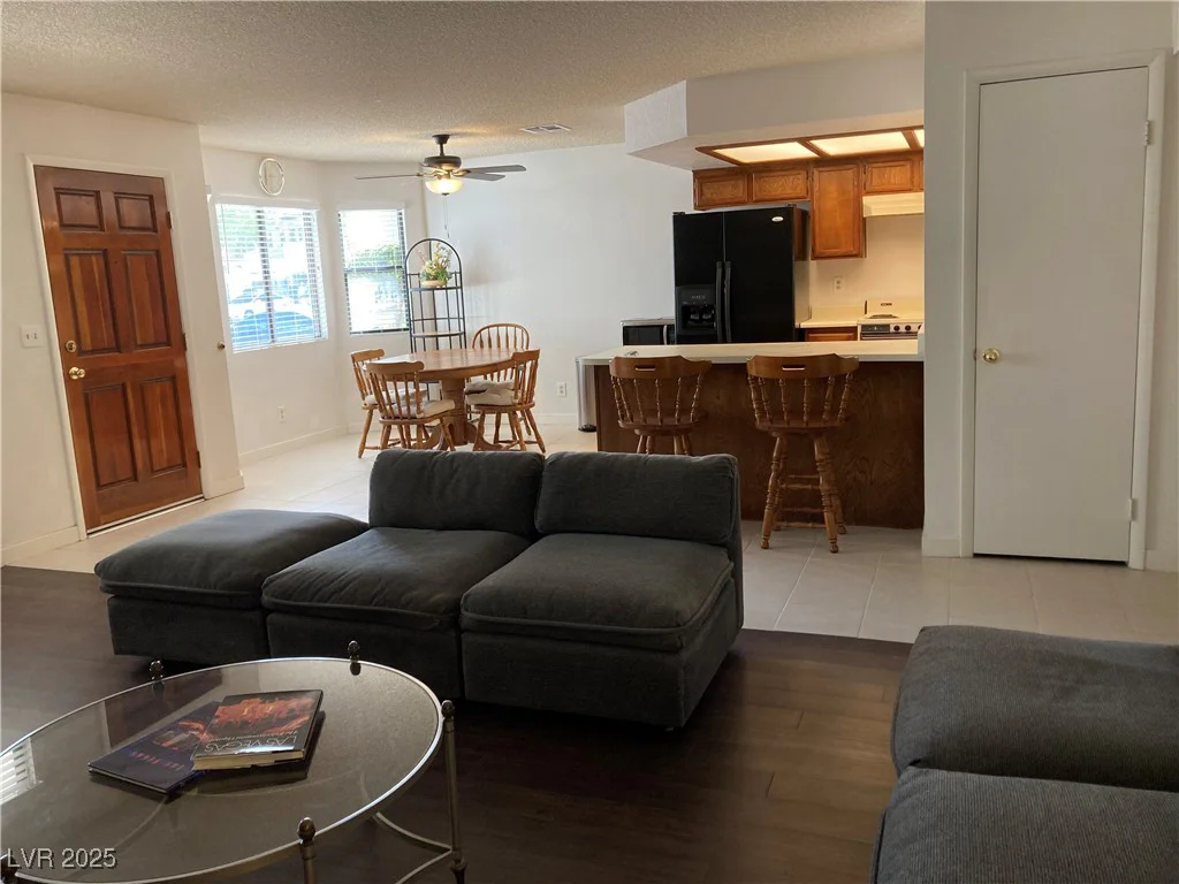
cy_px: 442
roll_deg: +3.0
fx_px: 954
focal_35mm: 28
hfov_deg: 63.4
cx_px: 590
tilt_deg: -9.7
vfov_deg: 49.7
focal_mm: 3.99
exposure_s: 1/60
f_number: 1.8
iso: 50
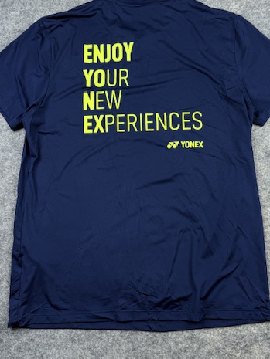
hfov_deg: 42.9
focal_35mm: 33
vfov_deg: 55.3
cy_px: 165
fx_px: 343
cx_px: 144
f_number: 1.78
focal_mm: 6.76
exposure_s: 1/121
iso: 50
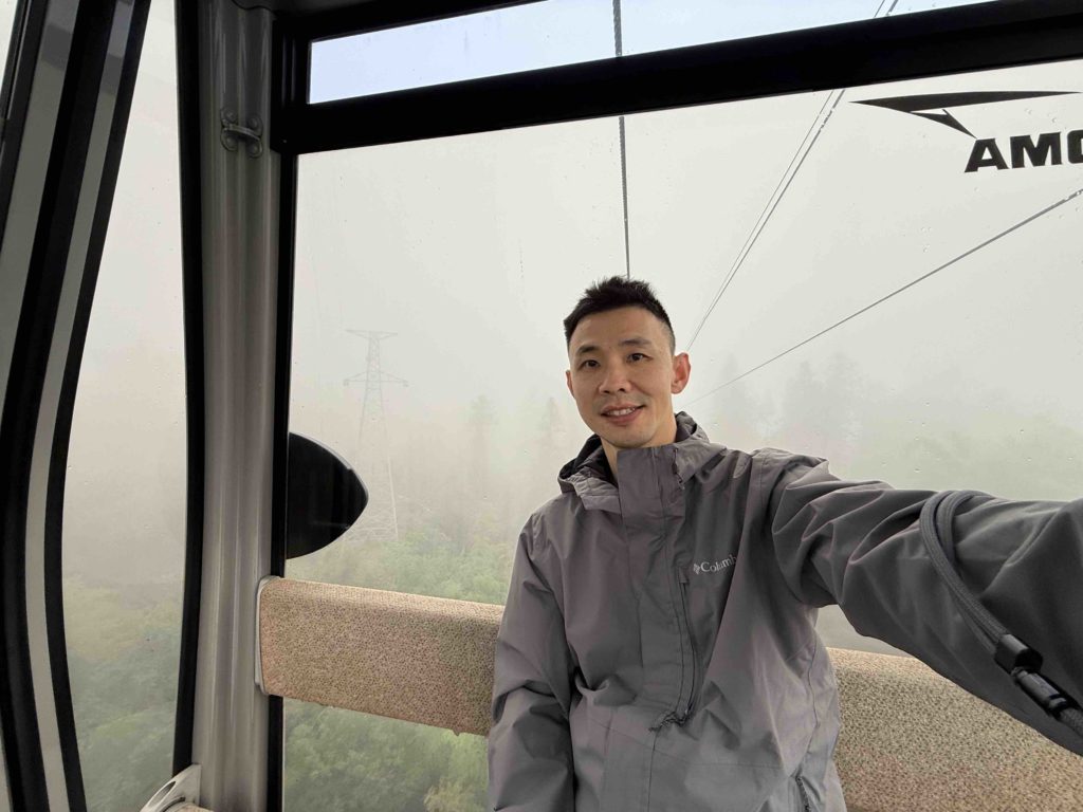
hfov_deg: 102.1
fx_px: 438
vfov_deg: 85.7
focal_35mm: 14
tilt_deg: -0.4
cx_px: 542
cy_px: 406
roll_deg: -0.4
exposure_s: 1/214
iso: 50
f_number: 2.2
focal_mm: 2.22
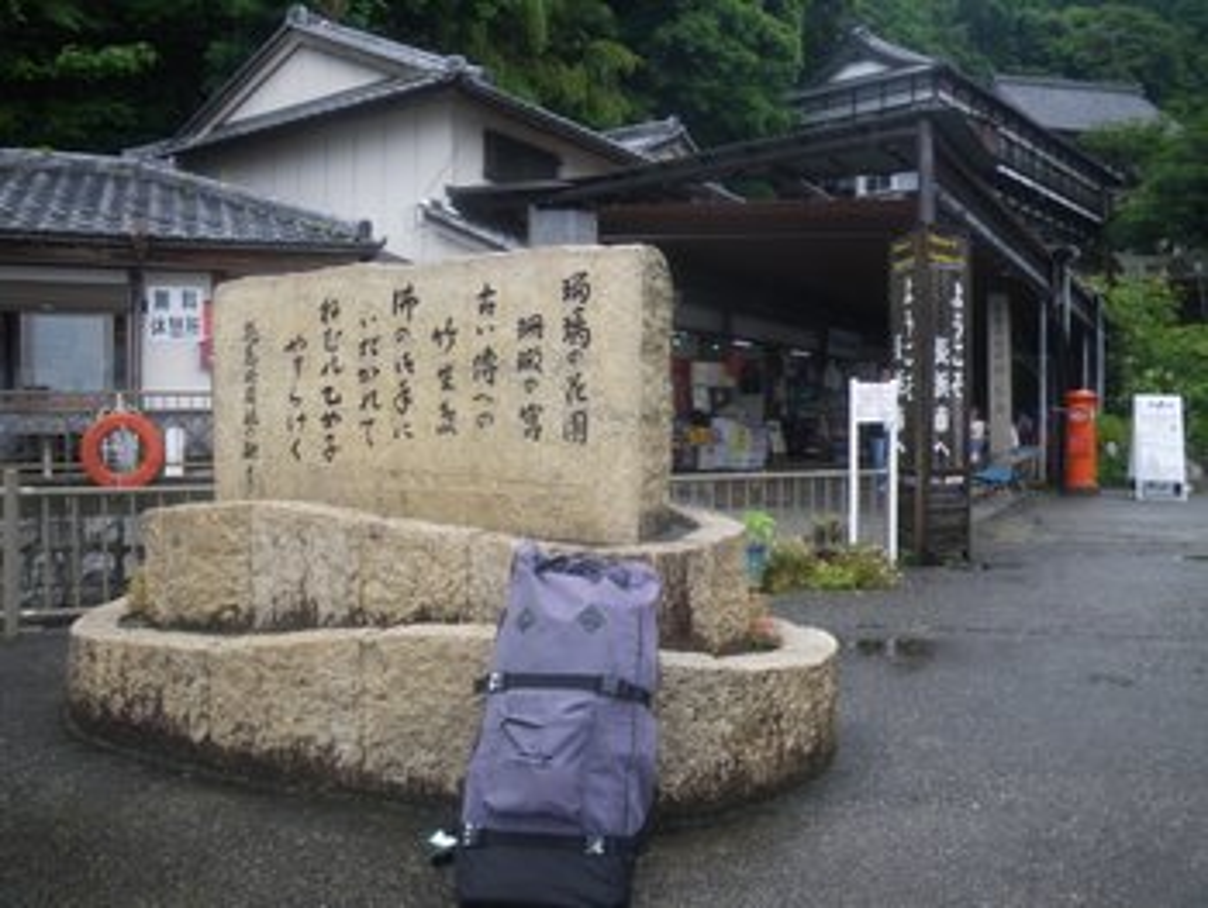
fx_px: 978
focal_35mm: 28
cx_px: 604
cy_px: 454
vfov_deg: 49.8
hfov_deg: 63.4
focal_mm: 5
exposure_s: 1/60
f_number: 3.5
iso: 50
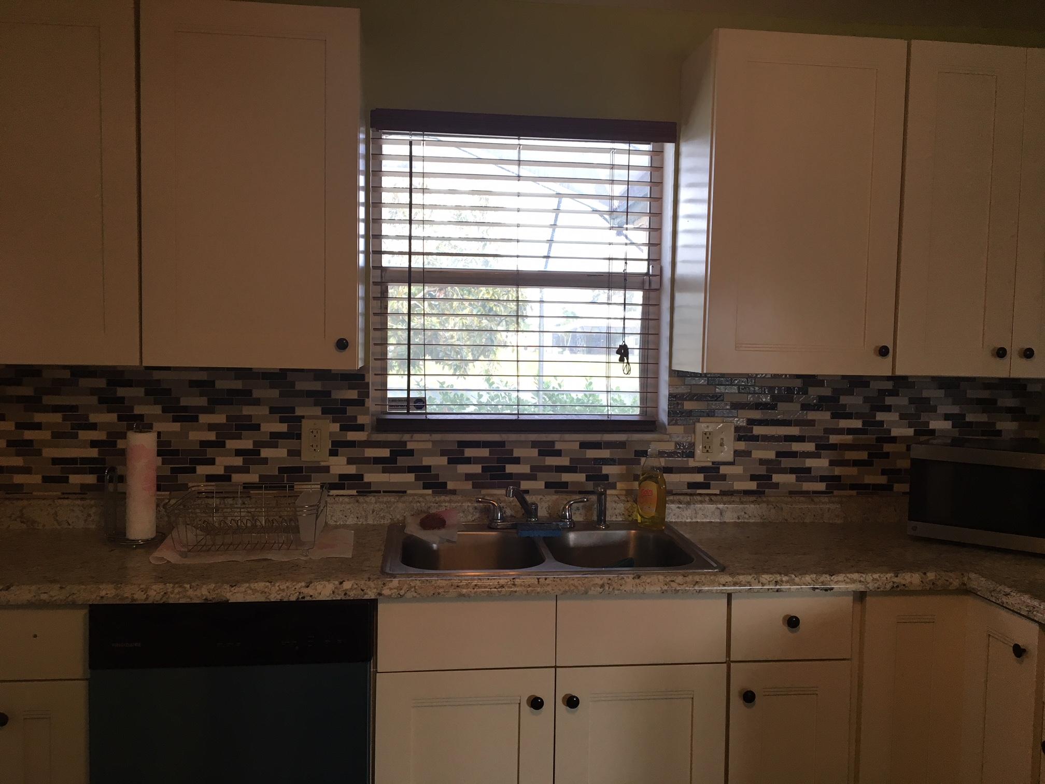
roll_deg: -1.4
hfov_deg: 61.7
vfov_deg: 48.2
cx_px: 522
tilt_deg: -3.4
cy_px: 392
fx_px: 875
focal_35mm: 29
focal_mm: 4.15
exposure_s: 1/30
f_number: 2.2
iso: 25
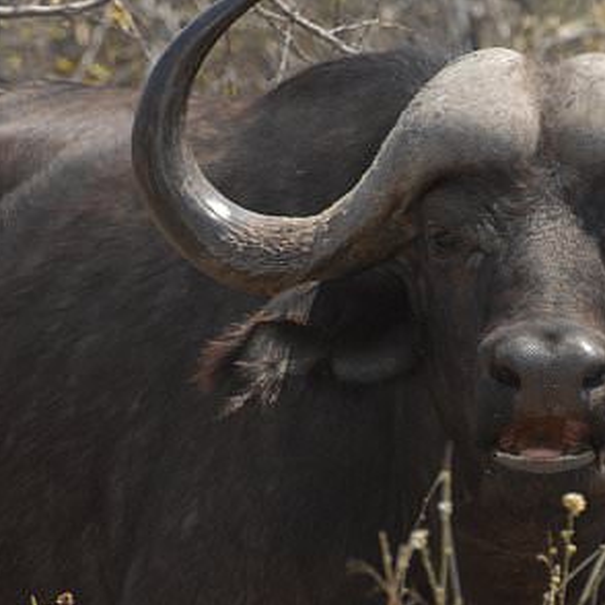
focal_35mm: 939
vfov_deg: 1.9
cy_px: 416
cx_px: 444
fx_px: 18567
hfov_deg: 1.9
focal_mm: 270
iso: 400
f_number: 11
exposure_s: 1/250
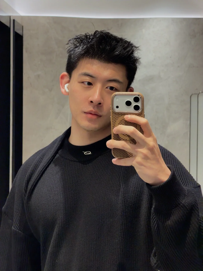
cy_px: 136
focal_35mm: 104
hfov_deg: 14.2
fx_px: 813
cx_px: 102
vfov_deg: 18.9
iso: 320
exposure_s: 1/50
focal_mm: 16.89
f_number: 2.8
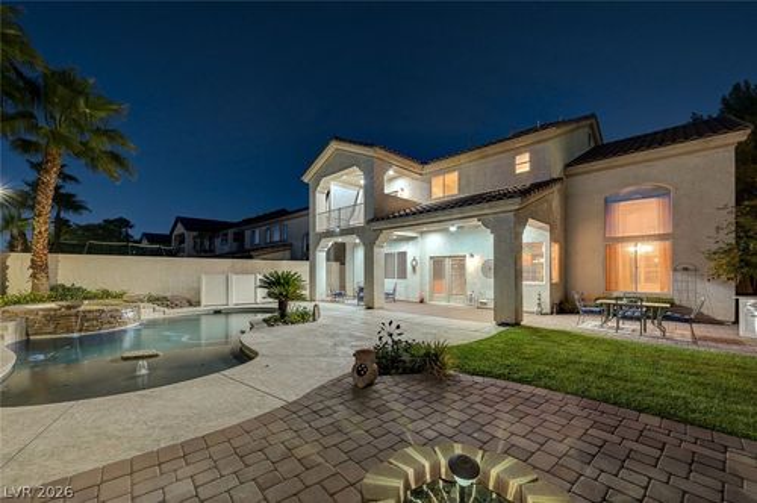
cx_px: 378
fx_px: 294
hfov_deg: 104.3
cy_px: 252
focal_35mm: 14
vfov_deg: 81.0
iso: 400
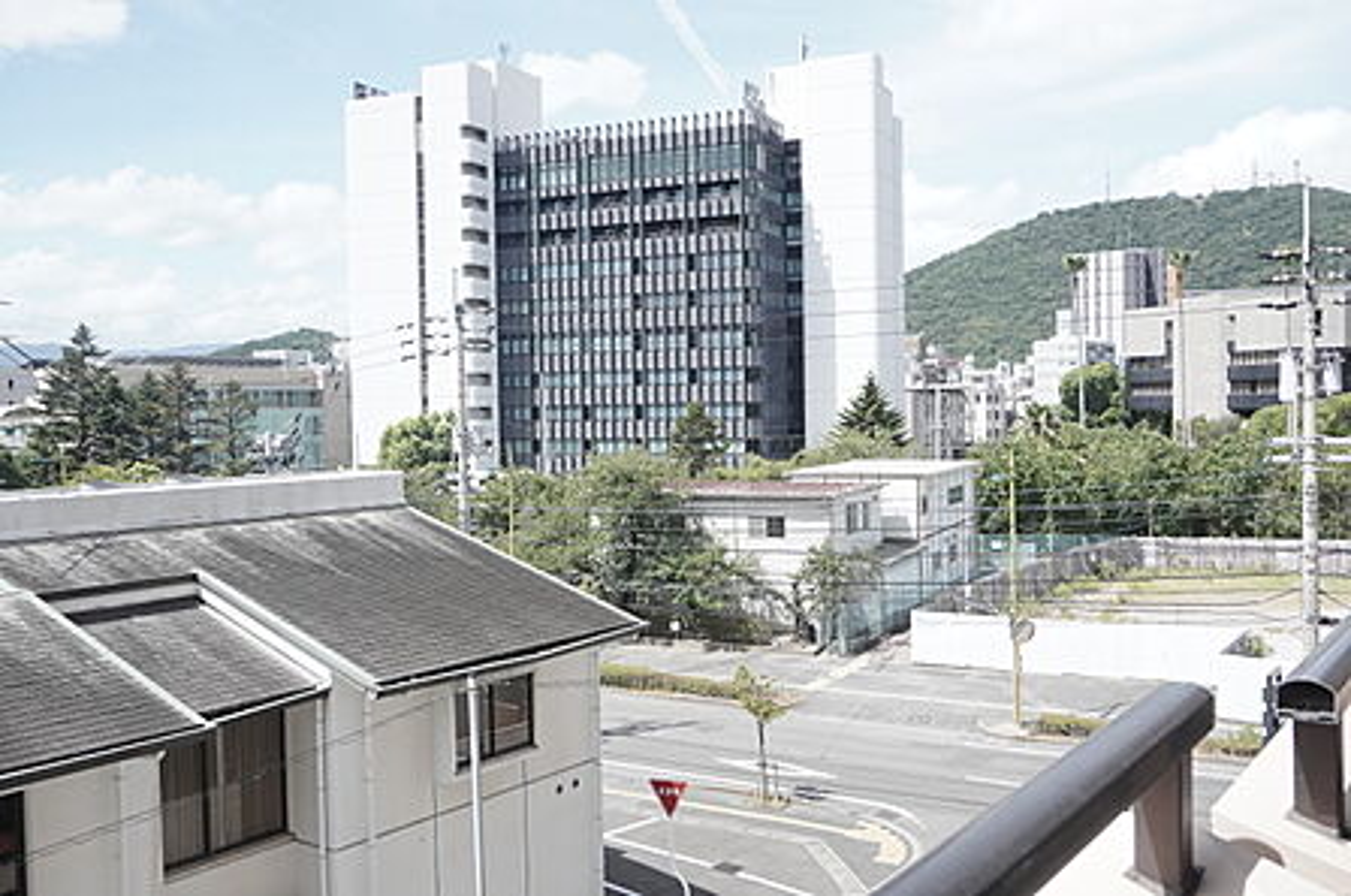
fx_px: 1292
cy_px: 448
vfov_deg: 38.2
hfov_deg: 55.2
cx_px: 676
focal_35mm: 34
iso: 2500
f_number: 8
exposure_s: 1/4000
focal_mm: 23
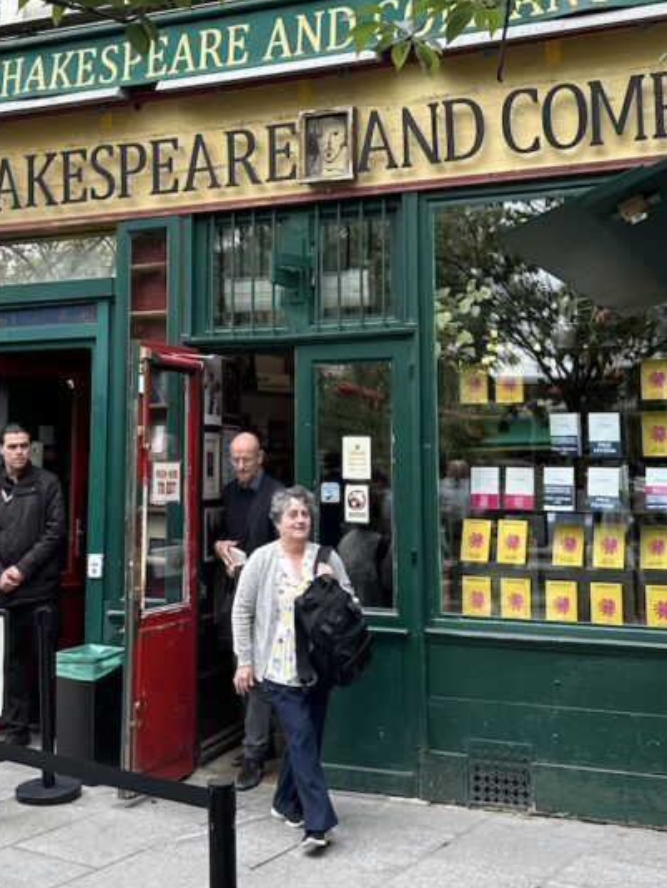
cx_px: 245
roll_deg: -1.8
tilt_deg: +6.5
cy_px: 319
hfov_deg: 31.4
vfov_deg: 40.9
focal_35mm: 46
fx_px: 1181
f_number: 1.78
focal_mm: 6.86
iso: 80
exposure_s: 1/685
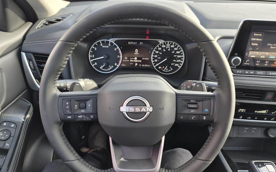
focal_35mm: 25
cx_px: 137
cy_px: 91
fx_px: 188
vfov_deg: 49.2
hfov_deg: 72.5
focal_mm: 5.4
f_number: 1.8
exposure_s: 1/180
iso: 80
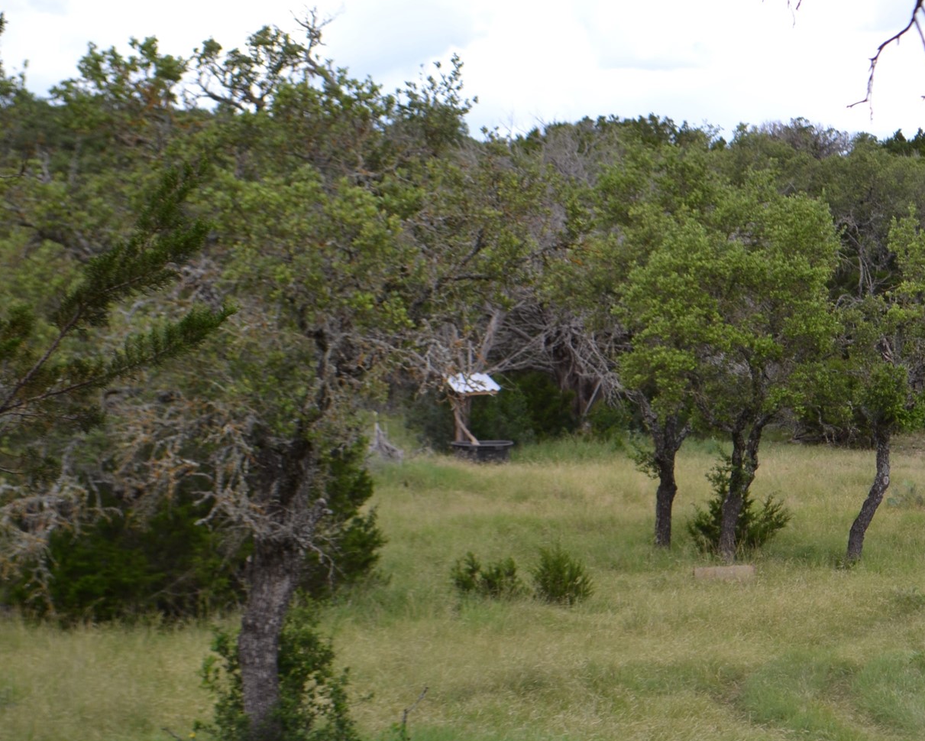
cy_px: 424
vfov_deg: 11.1
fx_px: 3801
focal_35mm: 139
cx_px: 781
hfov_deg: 13.8
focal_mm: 55
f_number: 6.3
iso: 100
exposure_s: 1/160
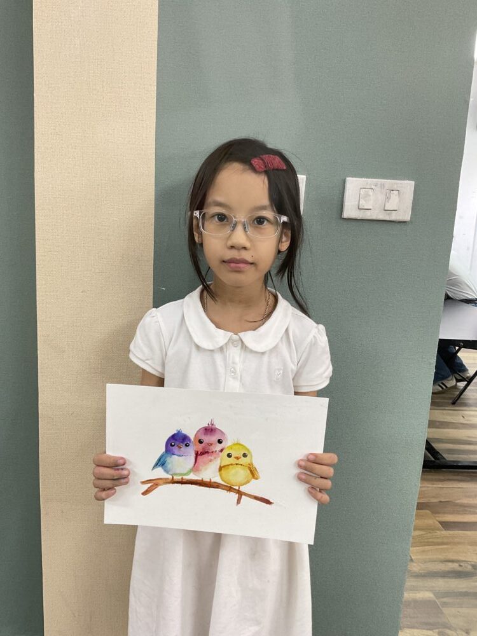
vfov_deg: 61.7
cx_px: 238
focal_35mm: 29
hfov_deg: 48.2
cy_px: 318
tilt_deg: -11.5
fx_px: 533
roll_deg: -3.8
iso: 50
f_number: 1.8
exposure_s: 1/50
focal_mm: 3
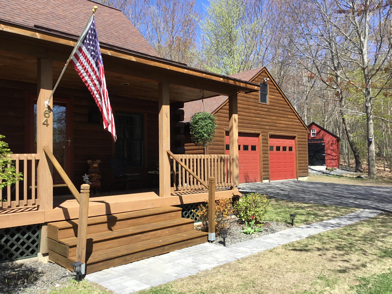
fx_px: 351
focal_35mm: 31
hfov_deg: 58.4
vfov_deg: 45.4
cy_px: 147
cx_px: 196
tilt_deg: +3.2
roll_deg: +0.0
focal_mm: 3.3
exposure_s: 1/791
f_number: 2.4
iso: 25
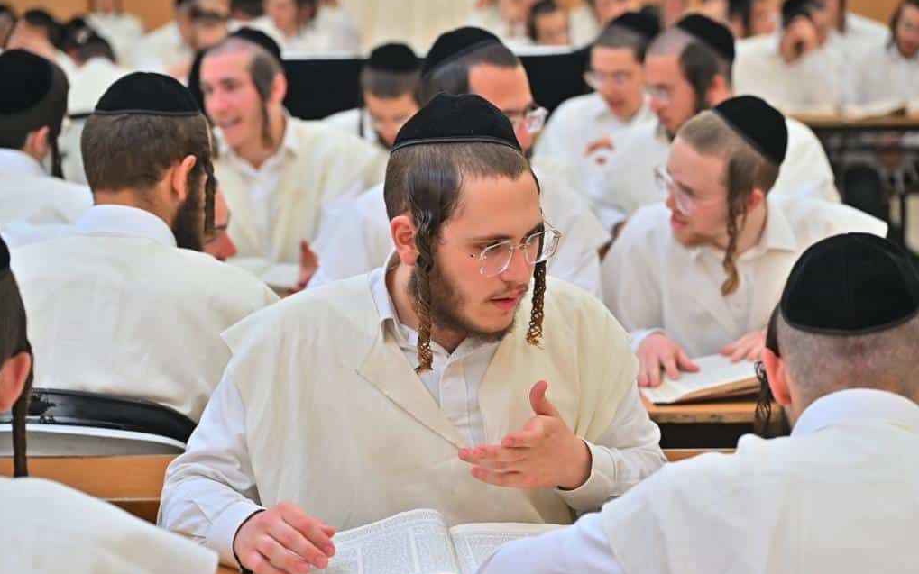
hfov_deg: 24.6
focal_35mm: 84
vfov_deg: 15.5
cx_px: 458
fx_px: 2104
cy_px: 301
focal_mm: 82
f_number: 4
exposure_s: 1/200
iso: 640
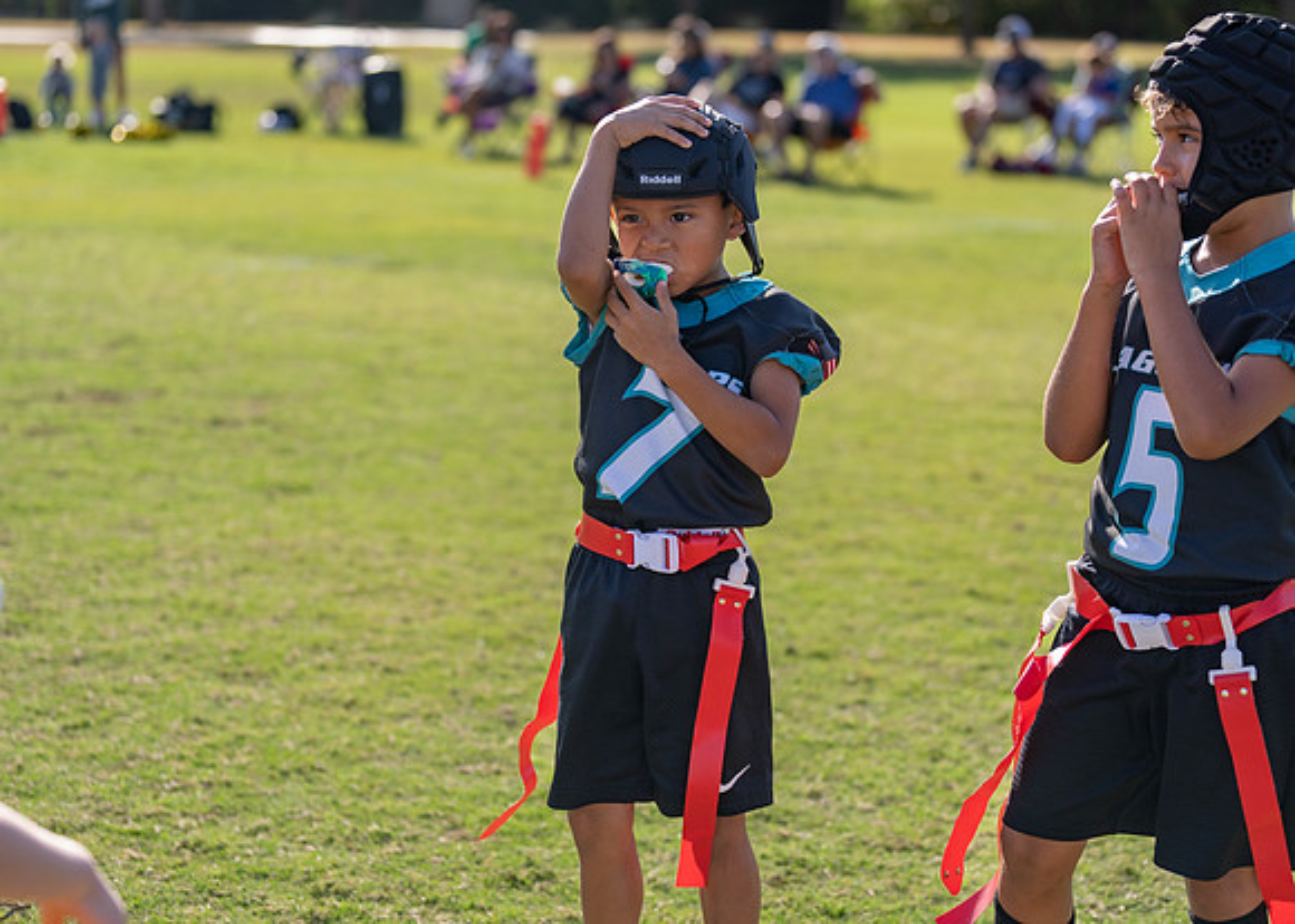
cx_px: 659
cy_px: 469
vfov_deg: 17.0
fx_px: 3084
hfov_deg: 23.7
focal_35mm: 84
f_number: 2.8
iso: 100
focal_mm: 70
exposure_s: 1/1250
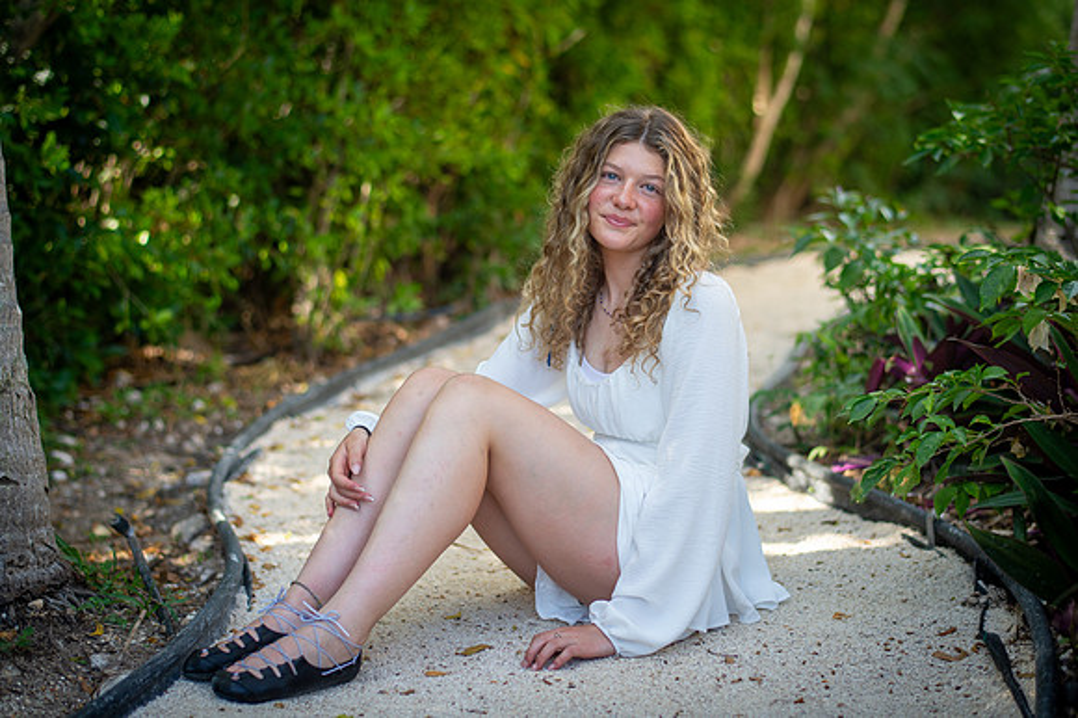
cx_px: 539
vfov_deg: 23.4
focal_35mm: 58
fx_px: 1736
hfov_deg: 34.5
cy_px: 359
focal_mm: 58
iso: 400
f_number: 2.2
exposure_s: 1/500
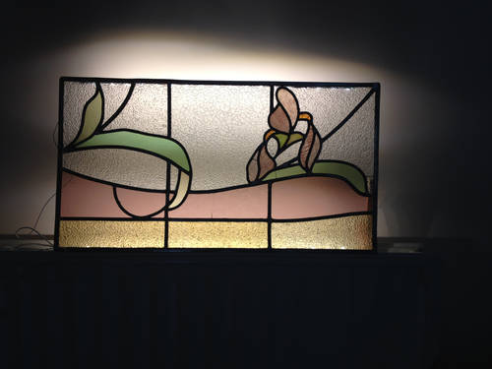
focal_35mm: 35
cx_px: 246
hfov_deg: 52.6
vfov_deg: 40.7
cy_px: 184
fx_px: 497
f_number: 2.4
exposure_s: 1/30
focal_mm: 4.28
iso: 50
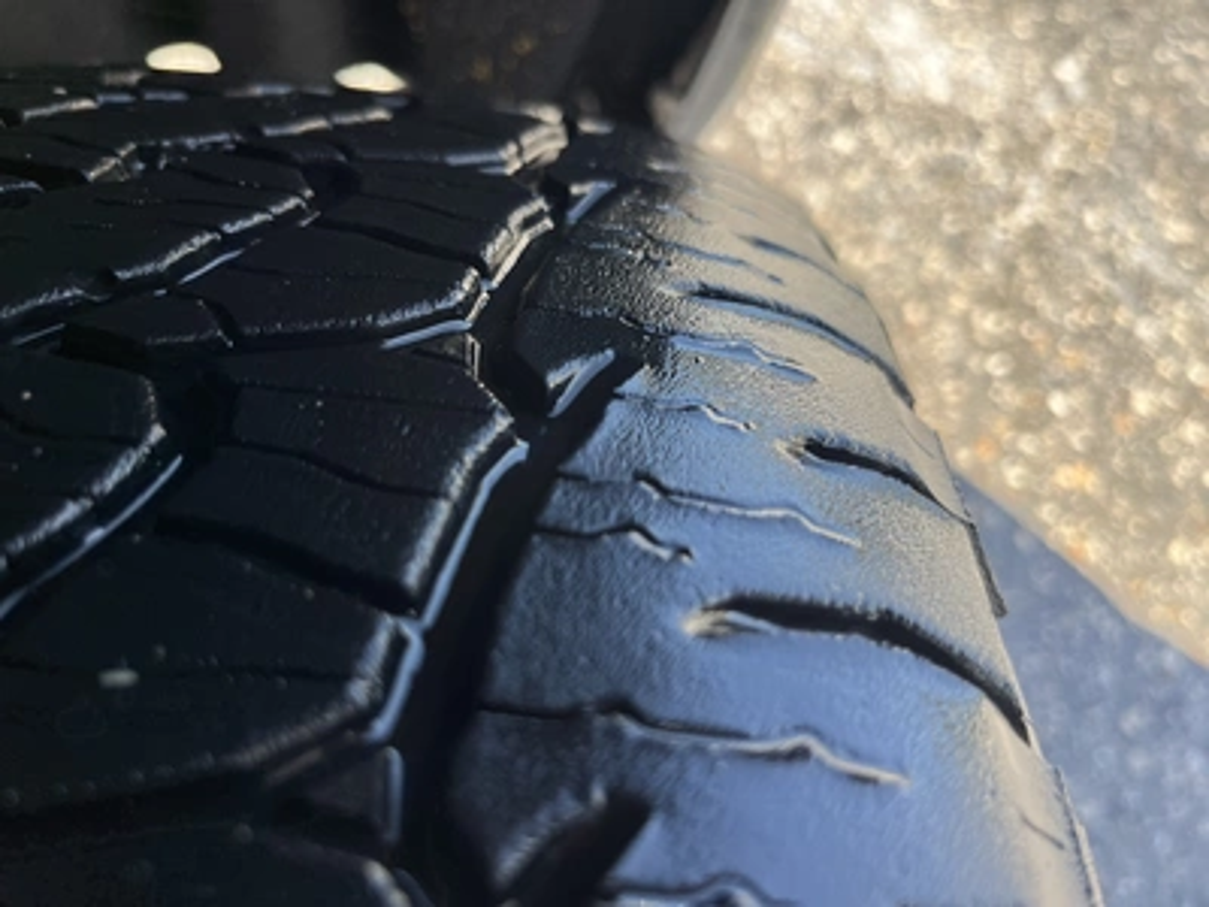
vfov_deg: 53.1
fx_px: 908
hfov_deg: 67.3
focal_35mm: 26
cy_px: 454
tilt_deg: -61.6
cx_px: 604
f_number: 1.6
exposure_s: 1/358
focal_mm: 5.1
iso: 50
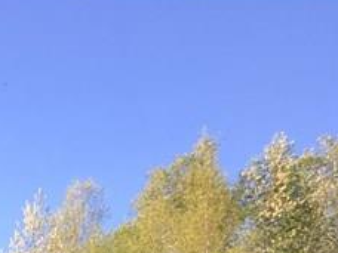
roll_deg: +1.1
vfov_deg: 10.3
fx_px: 1269
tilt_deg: +0.7
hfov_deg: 13.0
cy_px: 555
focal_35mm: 130
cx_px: -360
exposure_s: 1/437
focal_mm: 4.15
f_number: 2.2
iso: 25
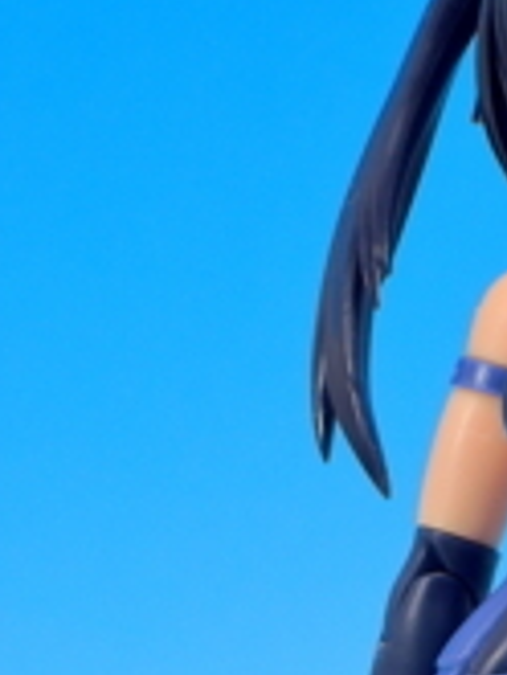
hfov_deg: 3.9
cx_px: 695
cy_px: 982
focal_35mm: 382
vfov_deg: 5.1
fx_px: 7450
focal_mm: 22.4
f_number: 5.2
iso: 80
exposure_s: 1/2
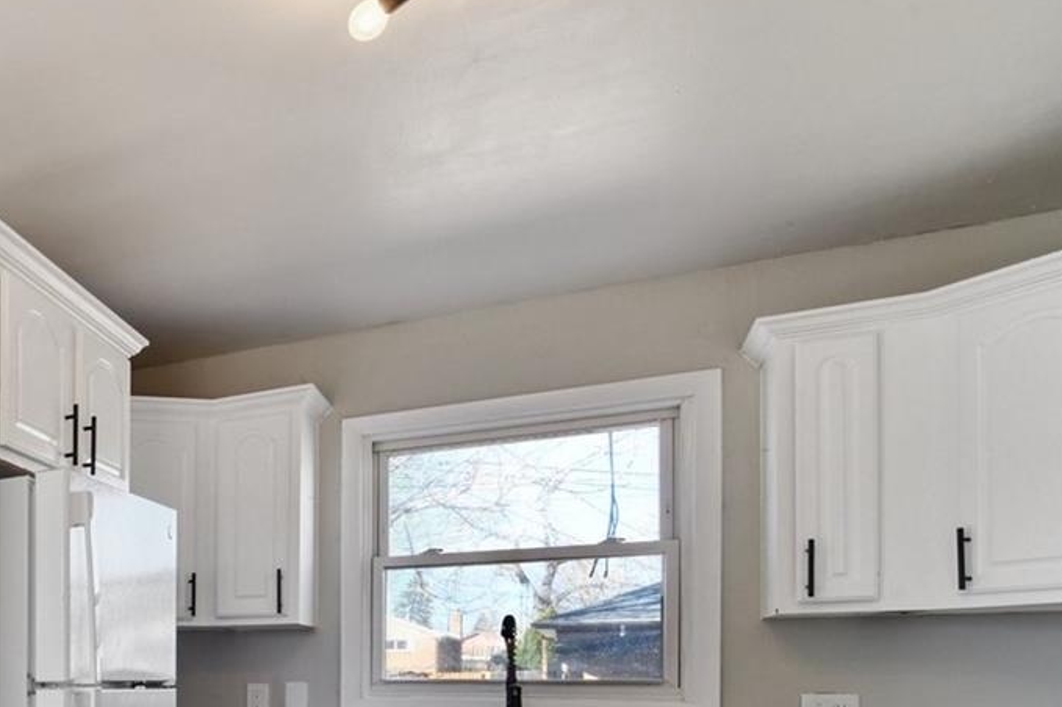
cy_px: 691
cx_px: -178
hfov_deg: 41.5
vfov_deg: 36.3
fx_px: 973
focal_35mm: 33
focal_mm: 14
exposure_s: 1/15
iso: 400
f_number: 11
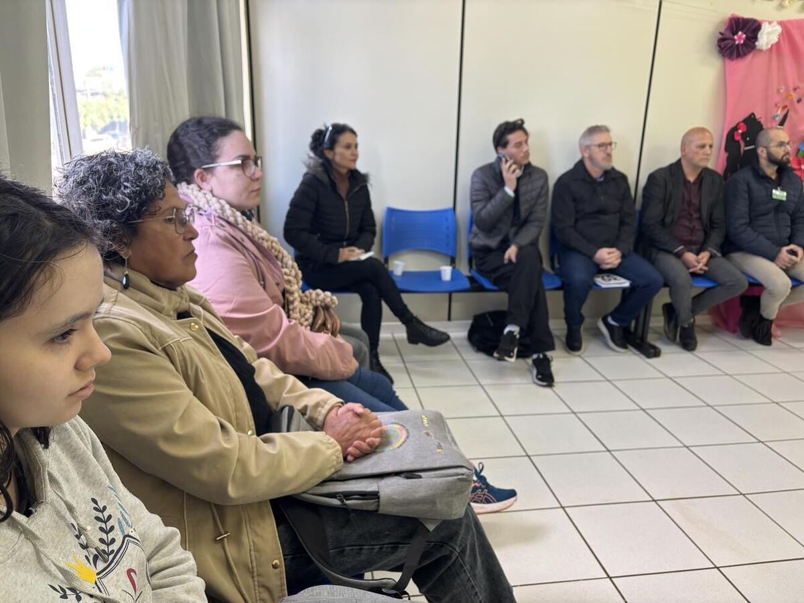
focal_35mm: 26
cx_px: 402
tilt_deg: -16.4
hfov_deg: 67.3
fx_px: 604
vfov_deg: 53.1
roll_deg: -1.2
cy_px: 302
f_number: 1.6
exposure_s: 1/60
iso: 100
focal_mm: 5.96
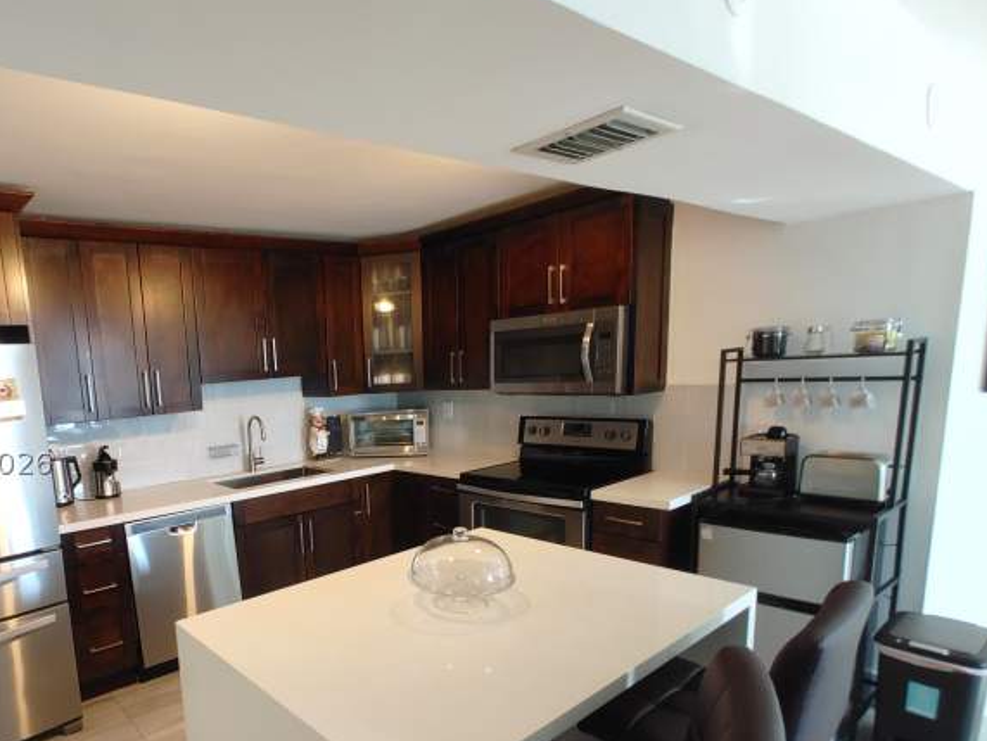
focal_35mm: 21
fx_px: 599
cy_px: 463
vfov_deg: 62.6
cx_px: 316
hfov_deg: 76.1
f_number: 1.9
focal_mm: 1.78
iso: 150
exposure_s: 1/30
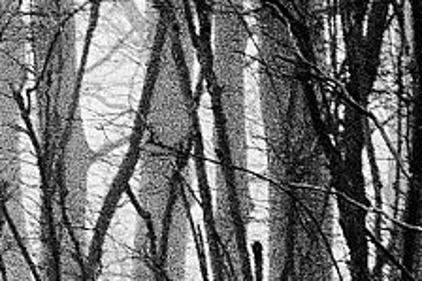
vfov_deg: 3.5
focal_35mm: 379
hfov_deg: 5.4
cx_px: -230
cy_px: 776
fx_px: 4439
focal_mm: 35
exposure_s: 1/640
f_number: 10
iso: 6400
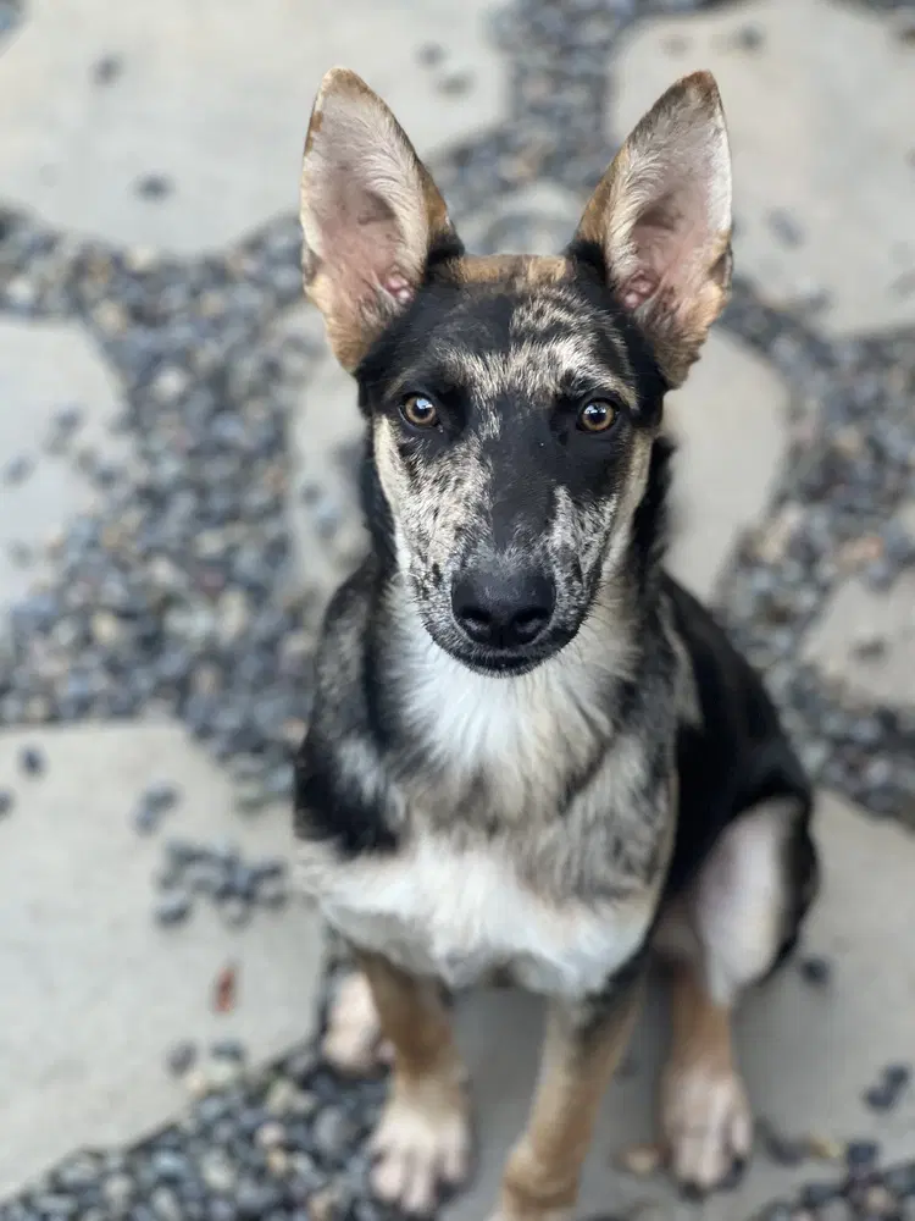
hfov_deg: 19.1
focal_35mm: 77
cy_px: 610
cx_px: 458
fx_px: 2714
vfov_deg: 25.3
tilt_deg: -50.0
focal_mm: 9
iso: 250
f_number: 2.8
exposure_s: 1/116
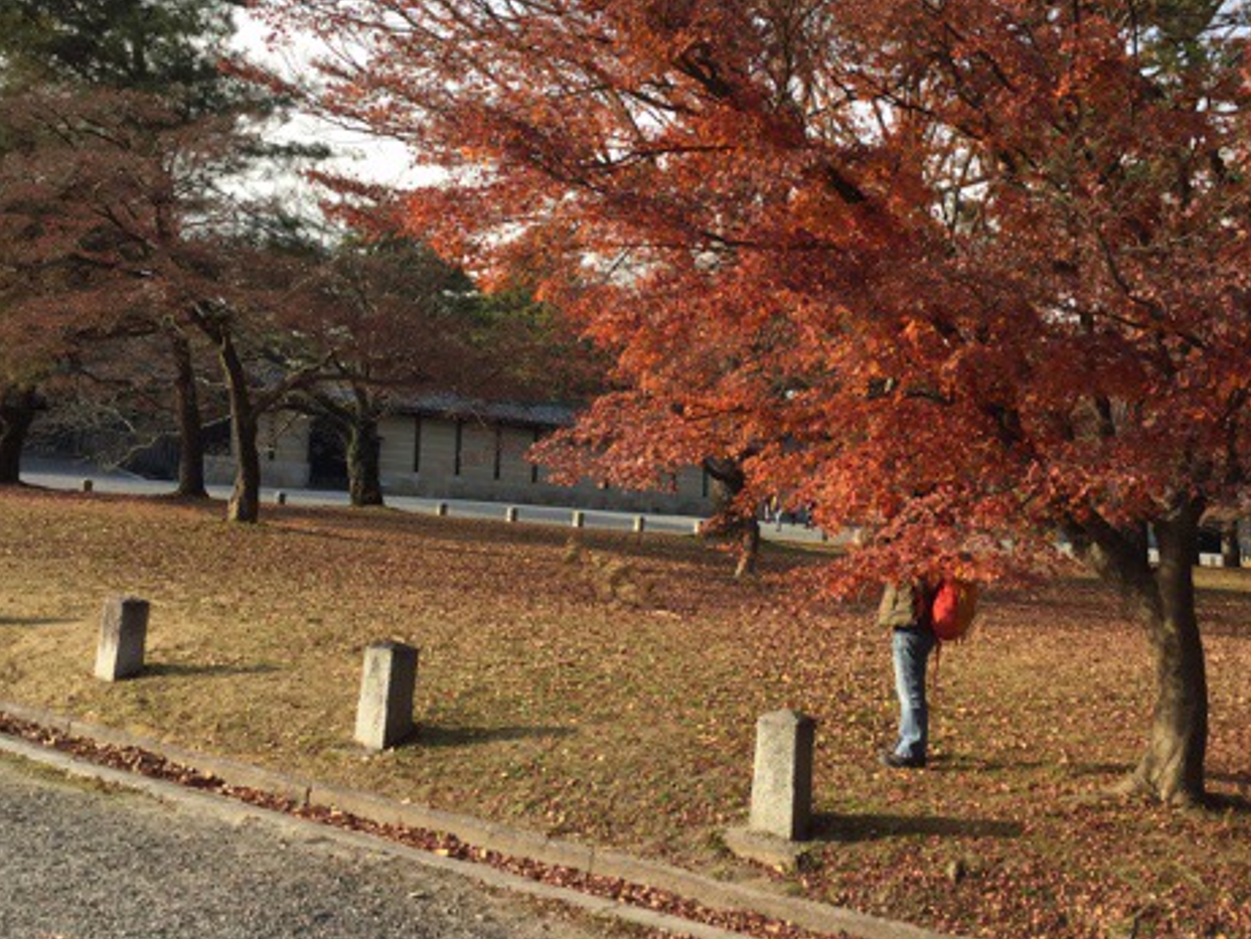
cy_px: 339
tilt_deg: +3.3
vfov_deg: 33.4
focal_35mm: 43
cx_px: 646
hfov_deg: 43.8
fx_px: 1554
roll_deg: -6.4
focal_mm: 3.3
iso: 25
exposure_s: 1/357
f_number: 2.4
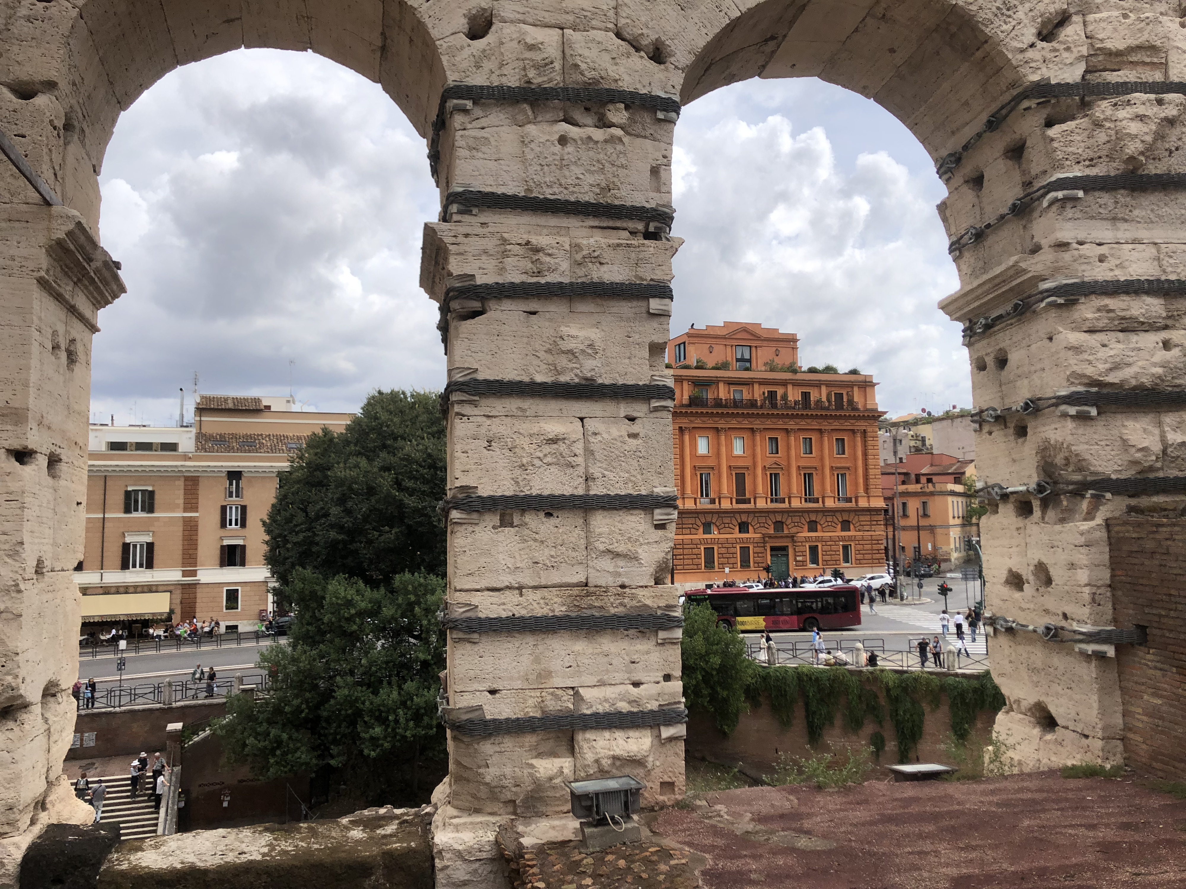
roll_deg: +1.8
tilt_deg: +4.6
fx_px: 959
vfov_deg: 49.7
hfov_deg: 63.4
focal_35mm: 28
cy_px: 444
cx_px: 593
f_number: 1.8
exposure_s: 1/2558
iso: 20
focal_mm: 4
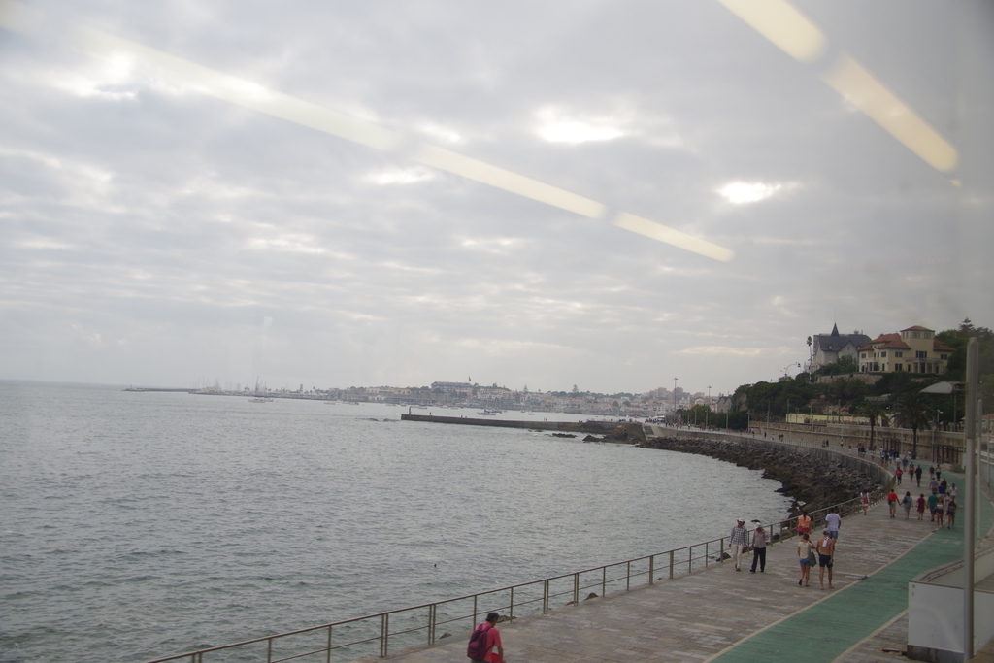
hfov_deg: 55.8
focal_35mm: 34
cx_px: 497
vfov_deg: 38.9
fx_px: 939
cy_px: 332
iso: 200
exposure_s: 1/125
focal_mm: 23.13
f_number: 5
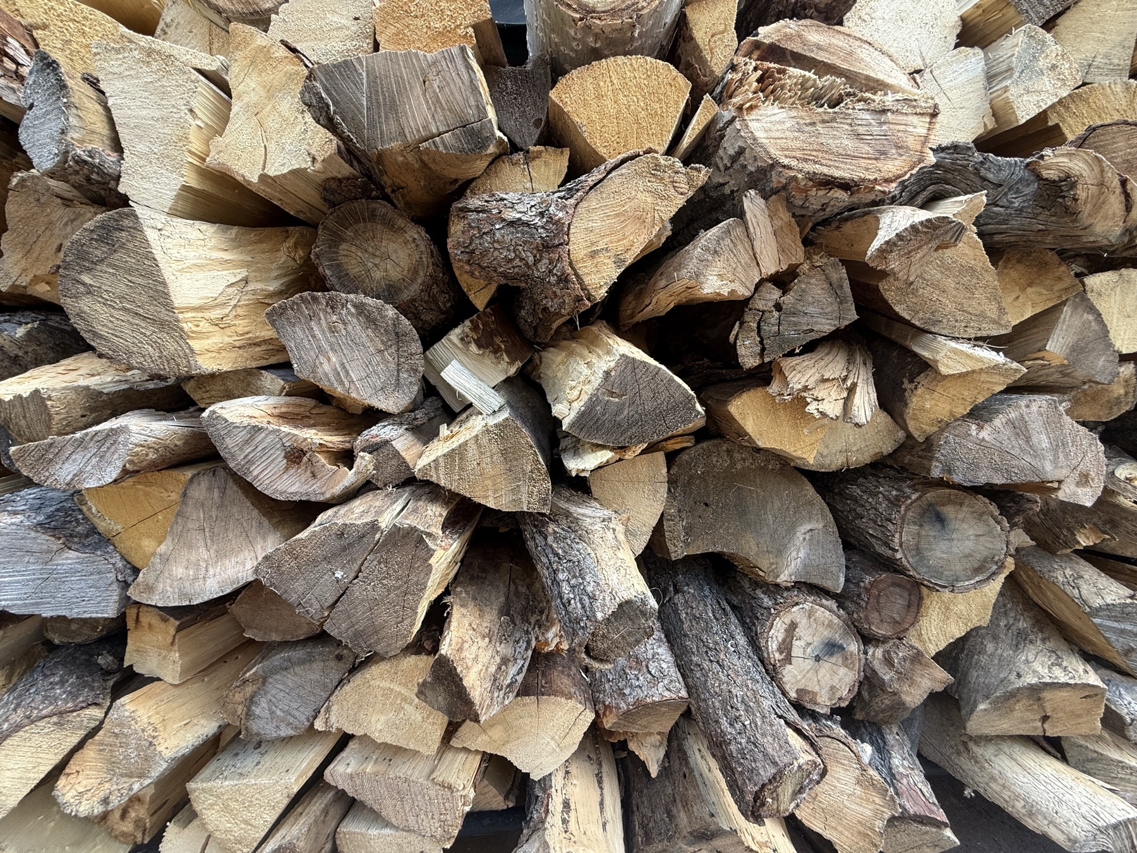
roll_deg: +2.6
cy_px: 426
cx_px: 568
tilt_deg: -6.3
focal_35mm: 14
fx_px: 460
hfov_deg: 102.1
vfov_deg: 85.7
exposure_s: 1/99
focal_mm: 2.22
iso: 80
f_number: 2.2
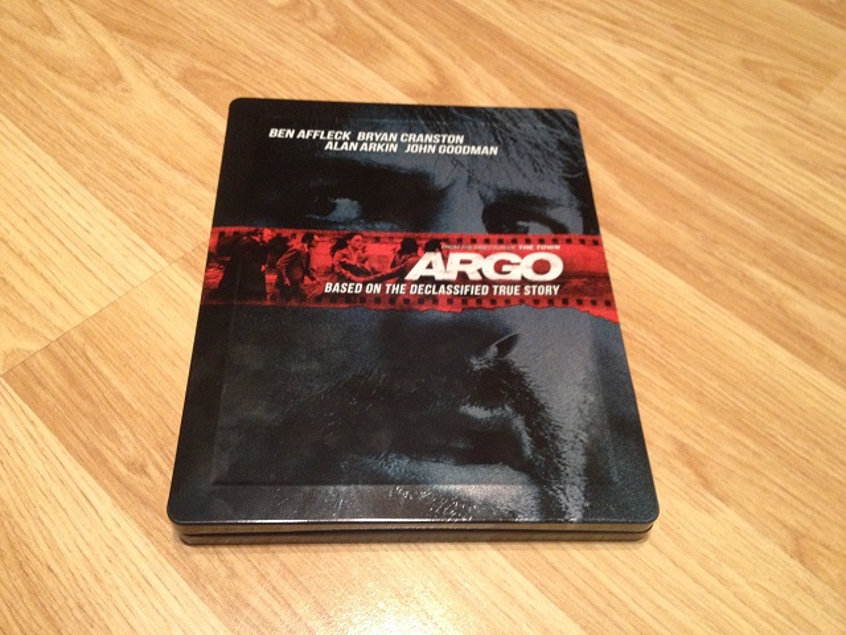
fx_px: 855
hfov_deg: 52.6
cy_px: 318
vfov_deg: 40.7
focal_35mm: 35
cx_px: 423
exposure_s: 1/20
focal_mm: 4.28
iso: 320
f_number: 2.4
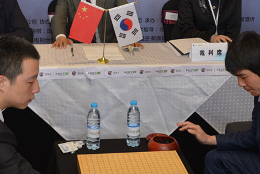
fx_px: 687
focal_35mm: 95
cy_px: 78
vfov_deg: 14.4
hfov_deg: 21.4
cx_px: 131
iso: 800
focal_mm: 45
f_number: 7.1
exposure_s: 1/80
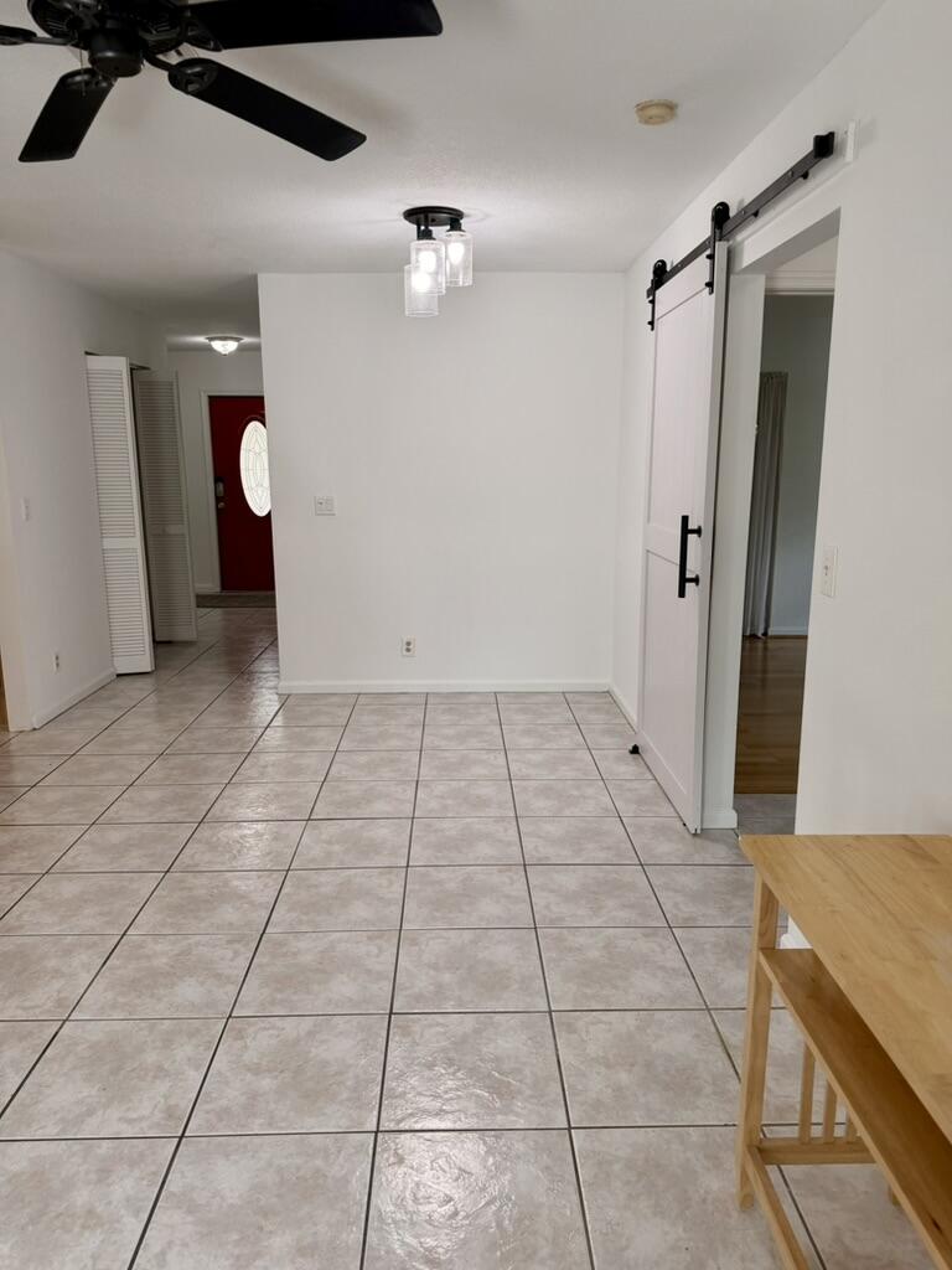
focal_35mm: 24
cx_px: 476
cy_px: 635
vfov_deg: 71.6
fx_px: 880
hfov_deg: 56.8
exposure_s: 1/195
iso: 100
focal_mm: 6.76
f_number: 1.78
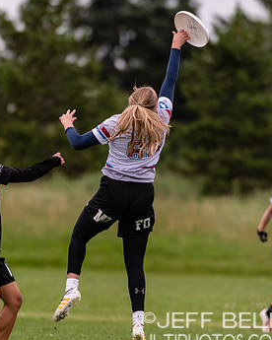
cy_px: 170
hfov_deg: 1.9
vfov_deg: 2.4
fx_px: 8100
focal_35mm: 805
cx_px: 77
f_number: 4
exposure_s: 1/1000
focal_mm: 340
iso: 360
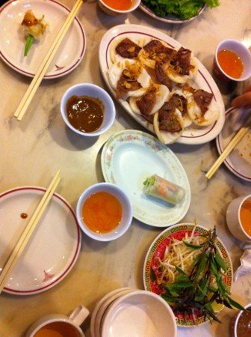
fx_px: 339
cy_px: 168
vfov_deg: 52.7
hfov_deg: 40.6
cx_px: 126
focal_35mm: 35
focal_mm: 3.85
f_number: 2.8
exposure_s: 1/15
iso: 320
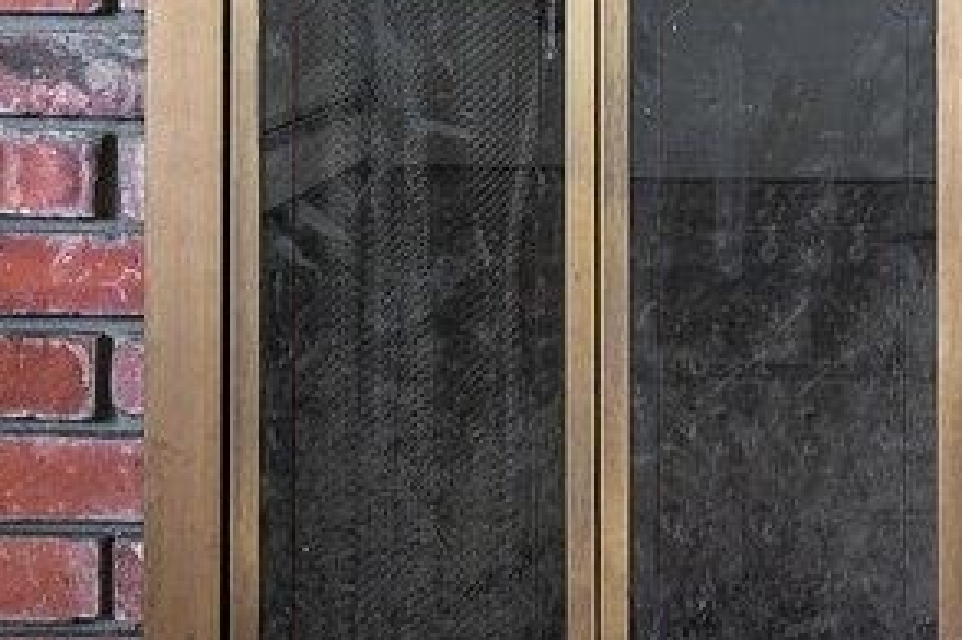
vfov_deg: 14.1
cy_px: -305
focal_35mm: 91
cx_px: 982
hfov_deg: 21.5
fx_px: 2430
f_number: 7.1
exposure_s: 20
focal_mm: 13
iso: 200
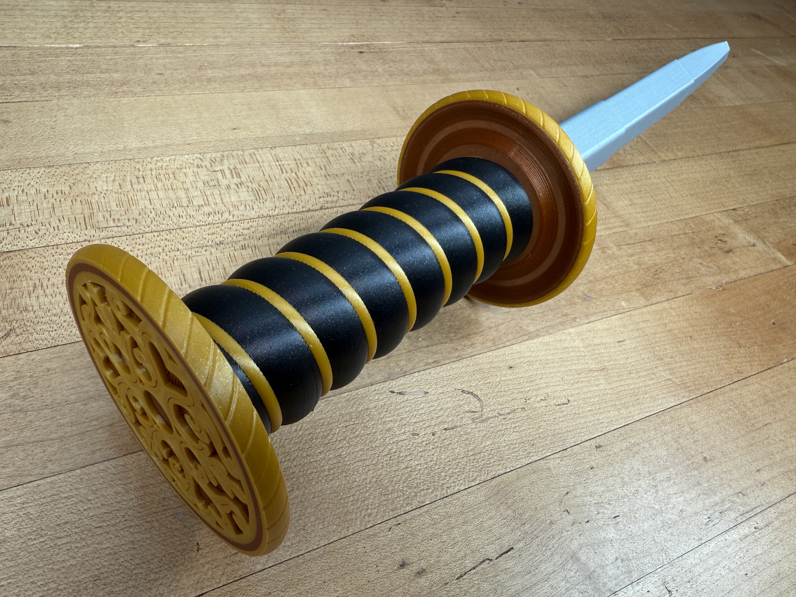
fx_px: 552
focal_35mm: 24
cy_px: 298
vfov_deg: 56.8
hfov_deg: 71.6
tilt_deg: -48.5
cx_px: 398
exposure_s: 1/99
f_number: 2.2
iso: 50
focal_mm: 2.22
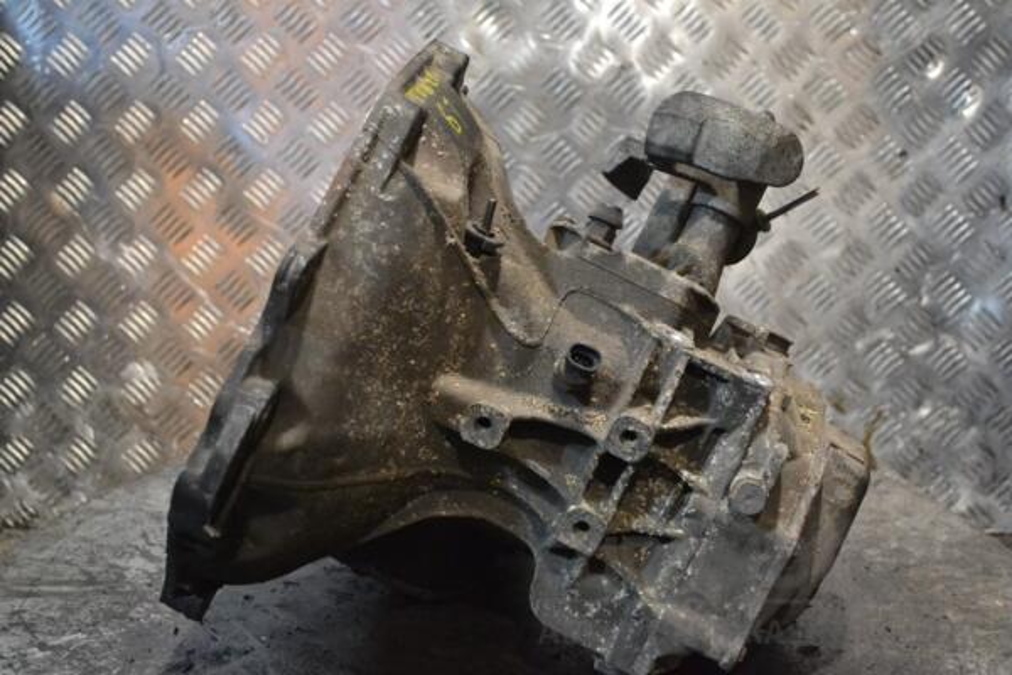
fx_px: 1687
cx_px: 506
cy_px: 338
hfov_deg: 33.4
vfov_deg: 22.6
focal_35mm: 60
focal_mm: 40
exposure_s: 1/100
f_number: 5.3
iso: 3200
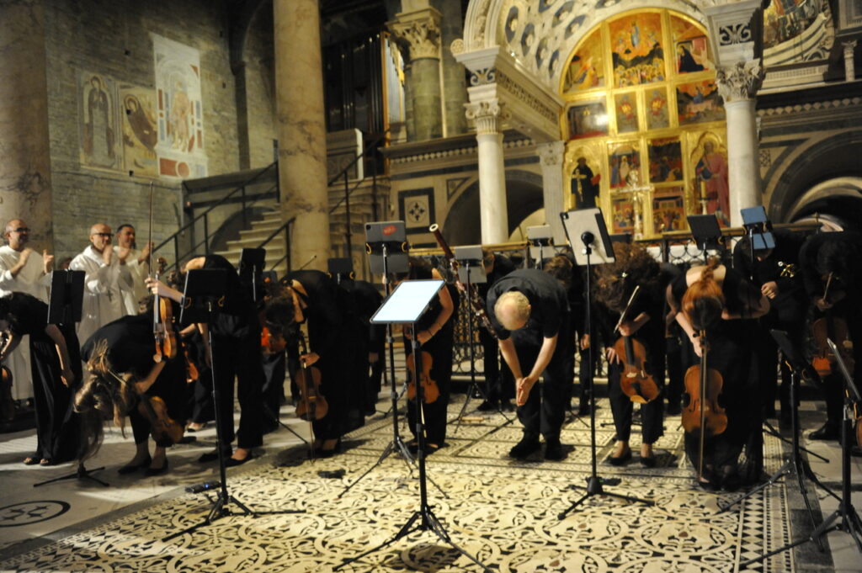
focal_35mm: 28
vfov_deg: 46.3
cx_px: 431
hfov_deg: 65.5
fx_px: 670
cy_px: 286
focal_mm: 28
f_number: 4
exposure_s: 1/60
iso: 6400
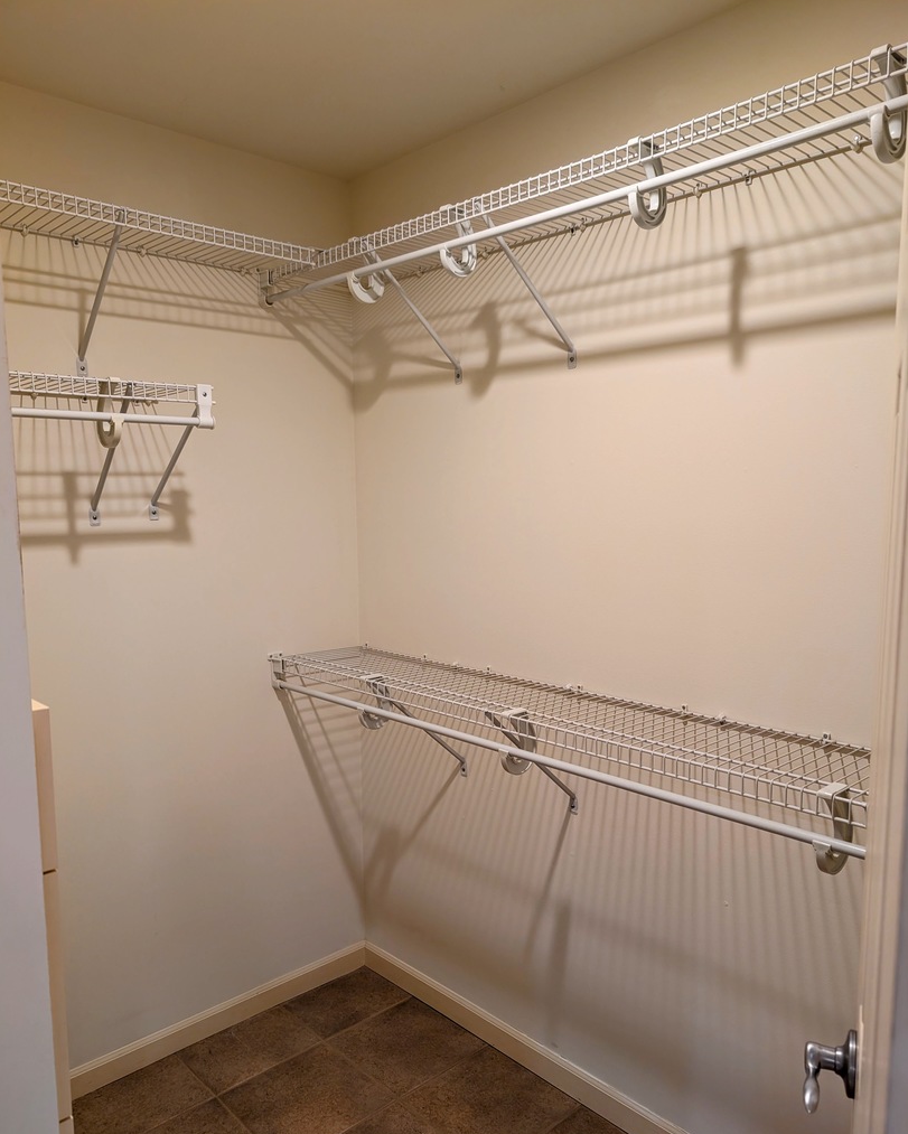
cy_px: 603
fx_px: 839
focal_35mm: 25
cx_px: 454
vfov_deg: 68.0
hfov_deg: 56.8
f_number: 1.68
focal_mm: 6.9
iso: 102
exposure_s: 1/24
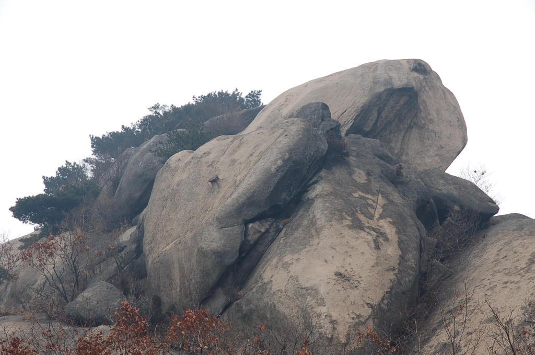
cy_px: 178
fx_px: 1558
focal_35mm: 105
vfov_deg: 13.0
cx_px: 268
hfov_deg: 19.5
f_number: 10
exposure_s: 1/160
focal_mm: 70
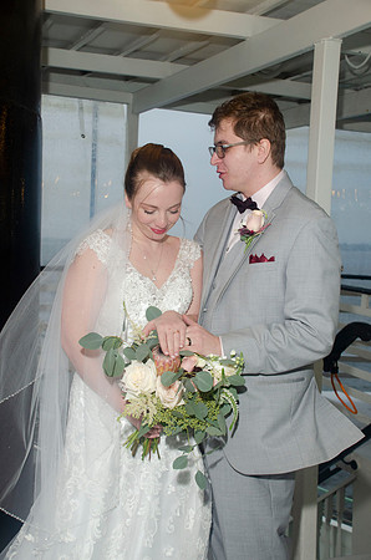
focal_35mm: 46
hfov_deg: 28.8
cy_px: 280
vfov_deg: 42.4
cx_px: 186
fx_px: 722
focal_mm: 31
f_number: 5.6
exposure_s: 1/60
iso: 400
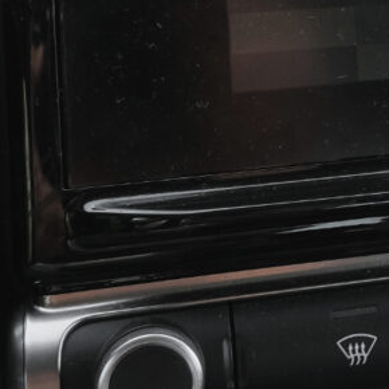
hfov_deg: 15.5
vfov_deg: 16.0
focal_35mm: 105
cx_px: 558
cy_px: -57
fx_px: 1335
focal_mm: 23.5
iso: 2000
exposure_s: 1/60
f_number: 8
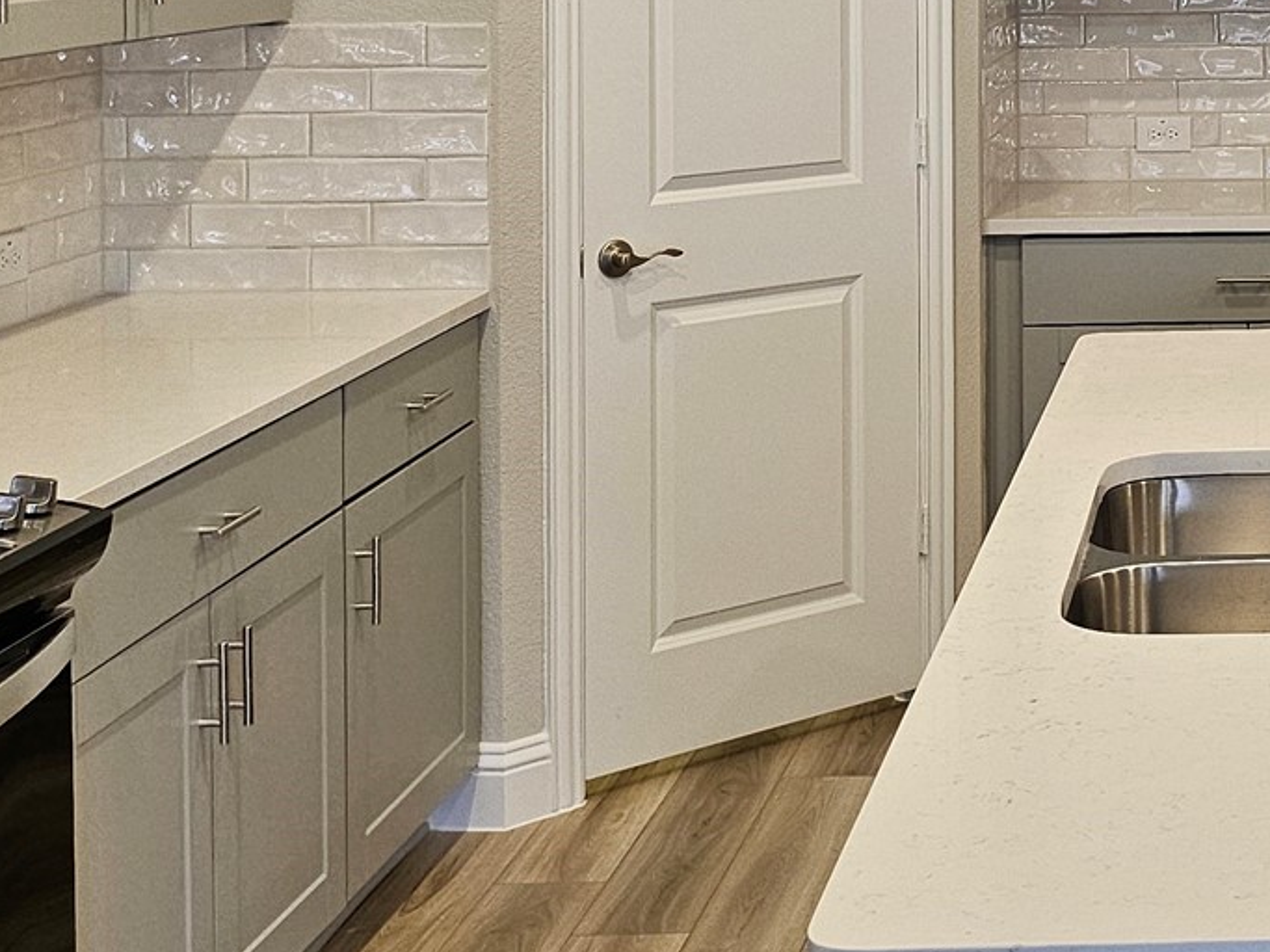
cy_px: -113
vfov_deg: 19.5
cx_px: 1376
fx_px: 2641
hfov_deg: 25.2
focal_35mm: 72
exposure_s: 1/120
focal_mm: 5
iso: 200
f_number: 1.8
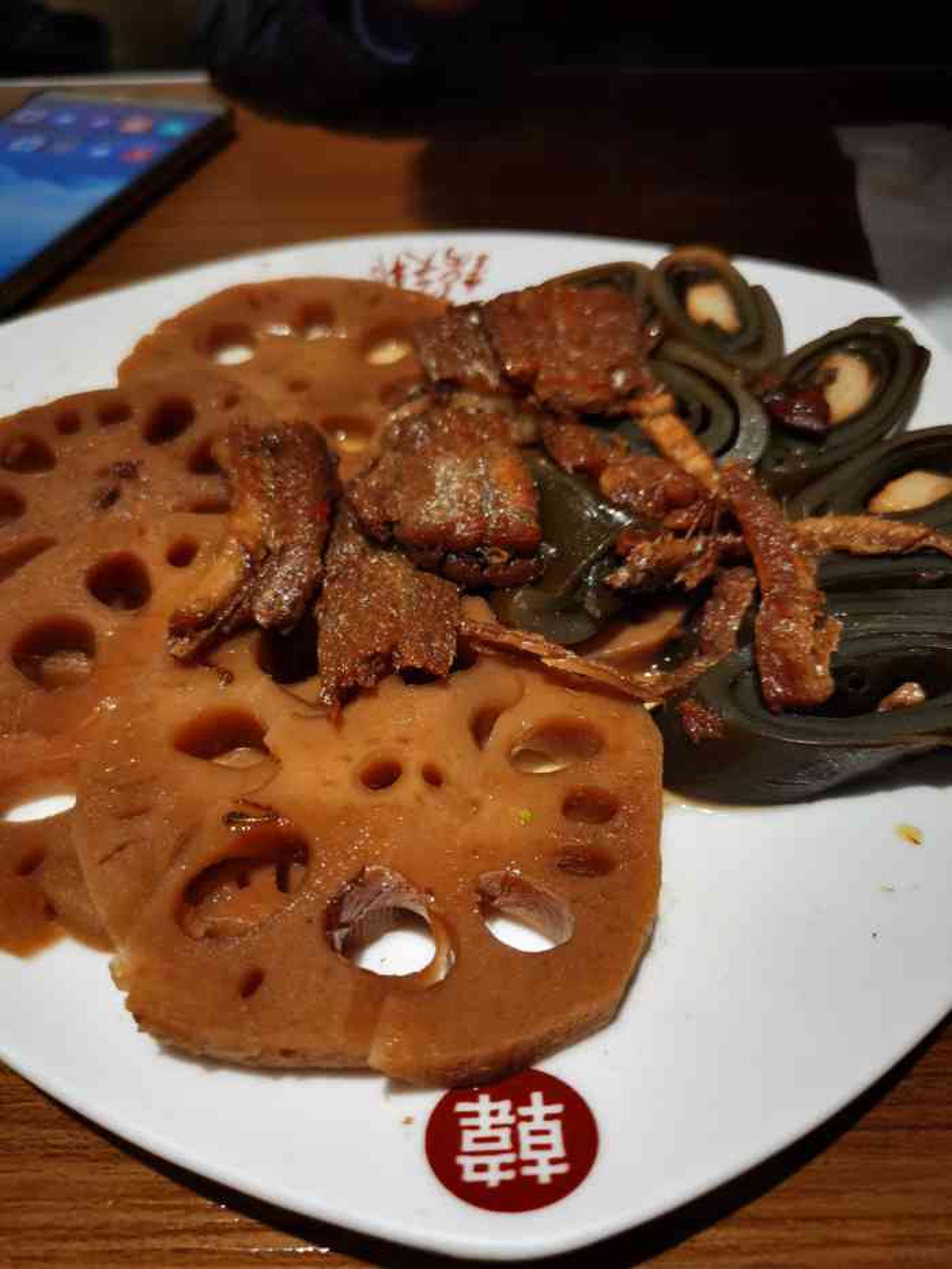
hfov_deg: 51.4
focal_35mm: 27
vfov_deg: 65.3
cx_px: 476
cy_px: 634
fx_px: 990
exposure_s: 1/100
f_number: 1.8
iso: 125
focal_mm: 5.58
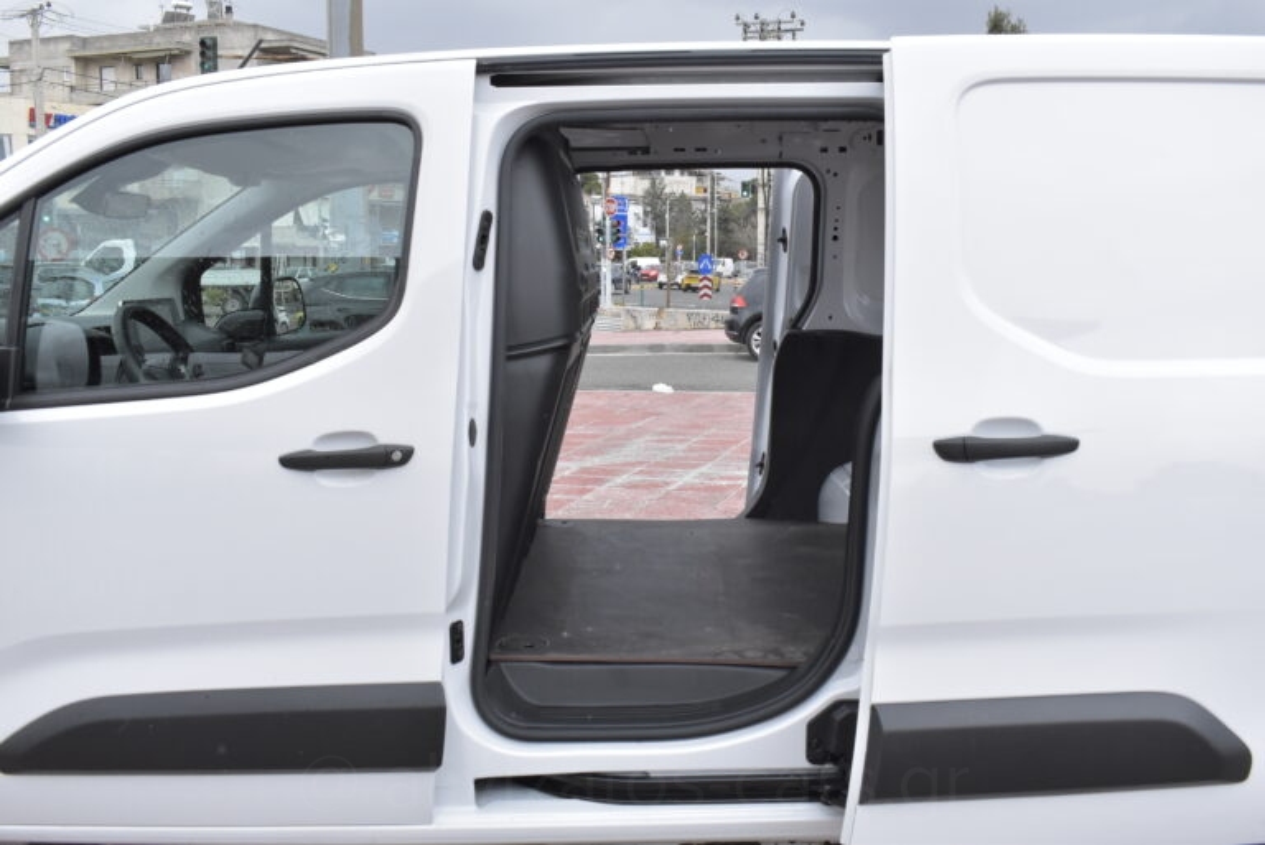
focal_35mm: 36
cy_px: 422
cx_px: 632
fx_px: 1266
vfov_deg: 36.9
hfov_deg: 53.1
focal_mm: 24
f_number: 6.3
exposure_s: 1/1250
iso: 1600
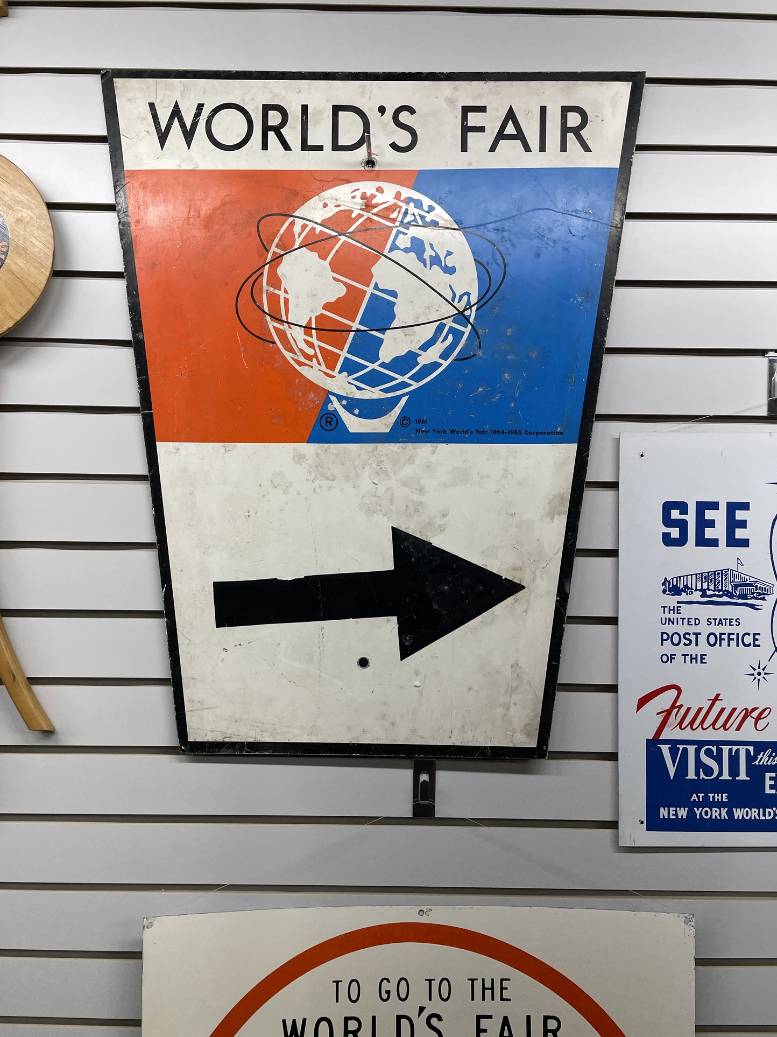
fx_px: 808
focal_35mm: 27
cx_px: 377
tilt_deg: +0.4
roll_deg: -0.4
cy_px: 502
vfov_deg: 65.3
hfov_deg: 51.3
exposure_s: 1/120
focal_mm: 4.2
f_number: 1.6
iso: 64
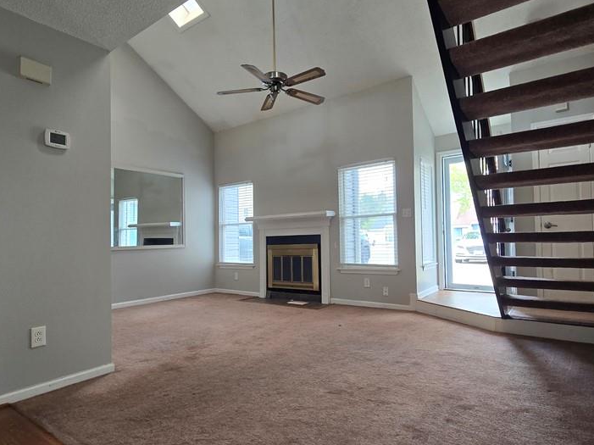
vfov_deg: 68.6
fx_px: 326
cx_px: 293
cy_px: 228
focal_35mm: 19
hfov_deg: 84.7
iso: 160
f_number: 2.2
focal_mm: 2.2
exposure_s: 1/60
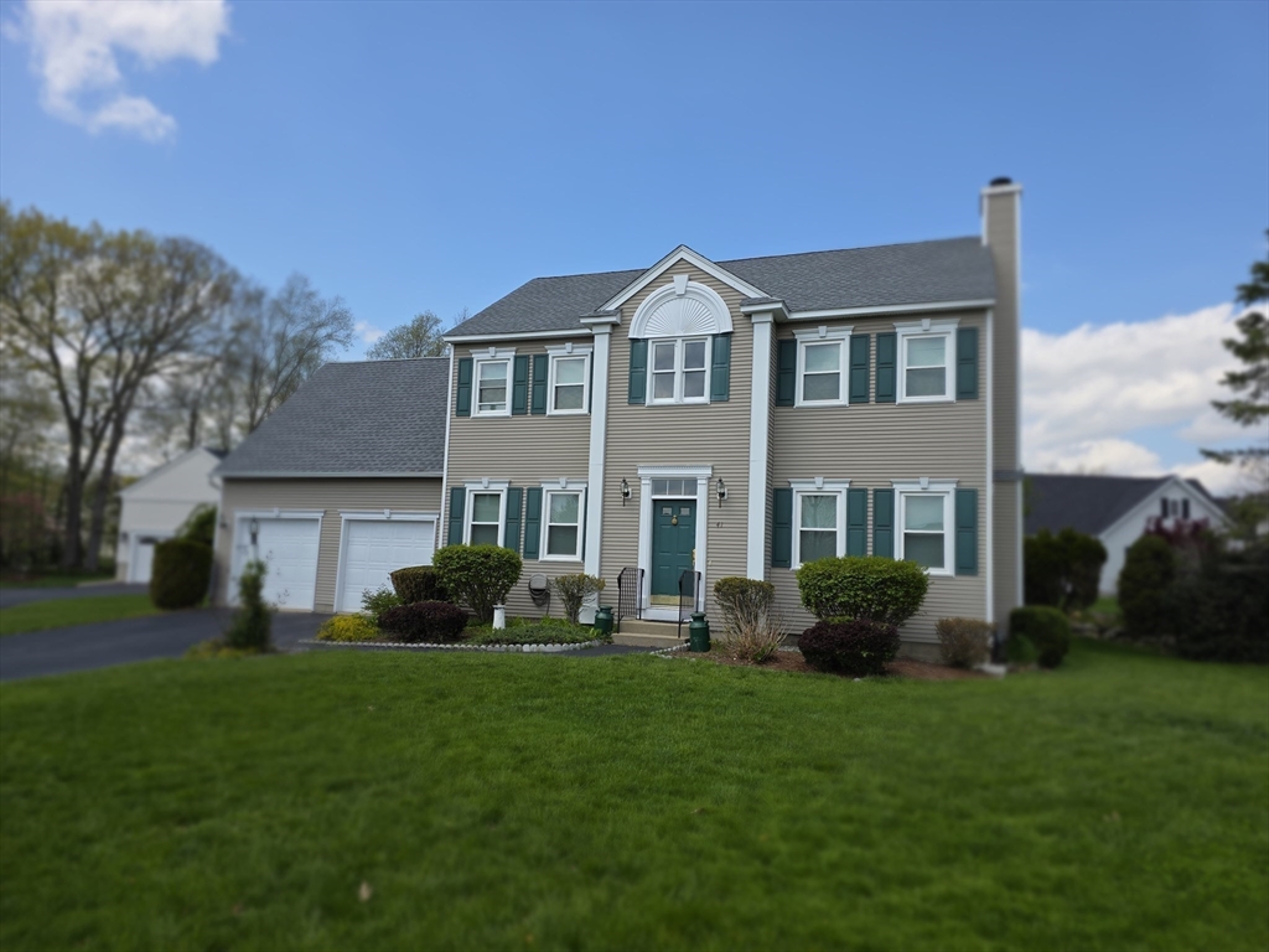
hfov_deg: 73.9
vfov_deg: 58.9
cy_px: 476
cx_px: 634
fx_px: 843
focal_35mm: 23
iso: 12
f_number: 1.7
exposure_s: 1/818
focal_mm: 6.3
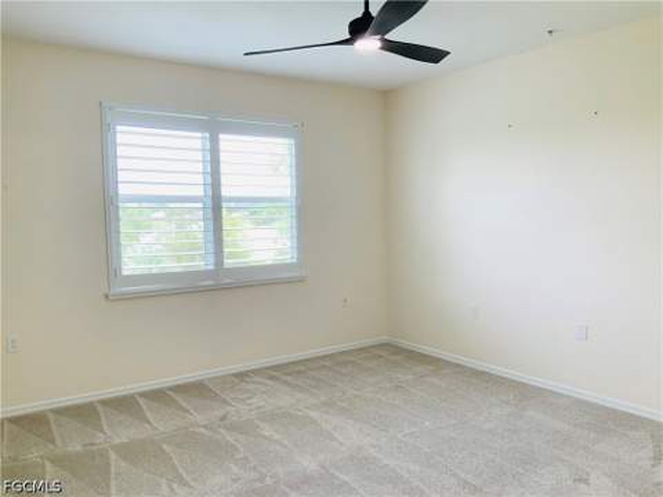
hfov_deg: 61.7
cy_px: 248
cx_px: 332
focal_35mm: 29
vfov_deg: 48.2
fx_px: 555
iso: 50
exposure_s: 1/120
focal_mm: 3
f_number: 1.8
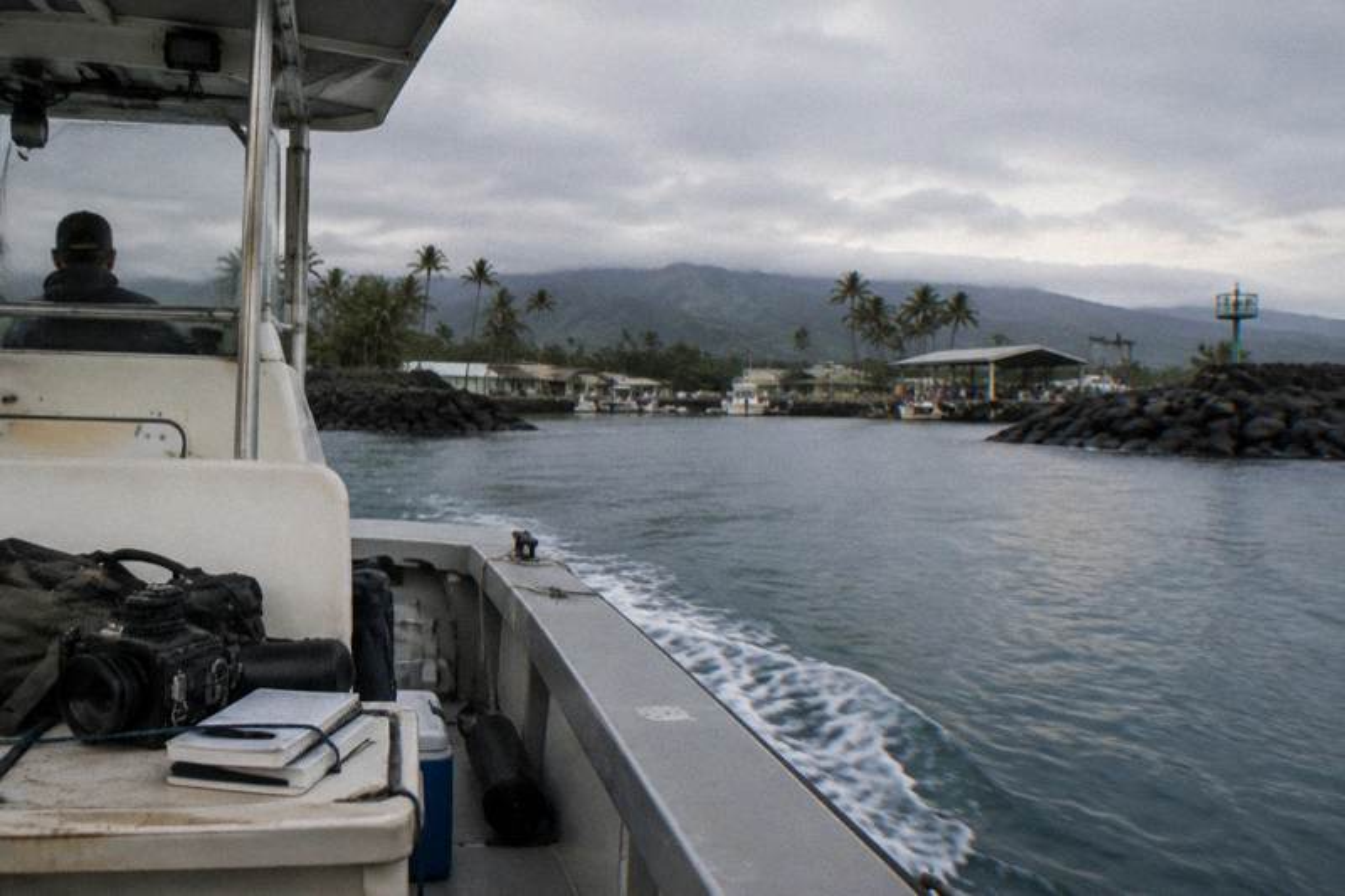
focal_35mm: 47
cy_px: 448
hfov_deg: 41.9
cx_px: 672
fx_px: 1755
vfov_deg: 28.6
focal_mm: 47
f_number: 9
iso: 6400
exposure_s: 1/20
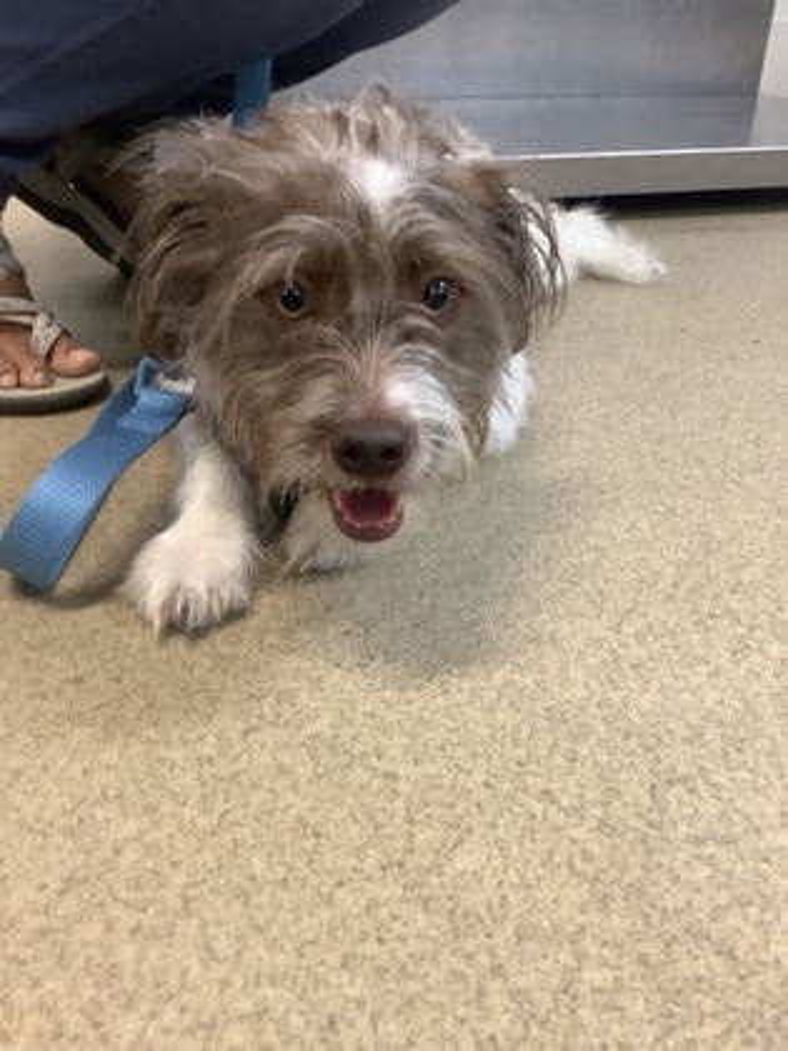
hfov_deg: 45.4
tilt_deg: -30.1
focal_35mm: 31
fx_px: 941
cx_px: 394
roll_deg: -3.2
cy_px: 526
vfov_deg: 58.4
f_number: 2.4
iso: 200
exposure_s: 1/60
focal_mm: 3.3
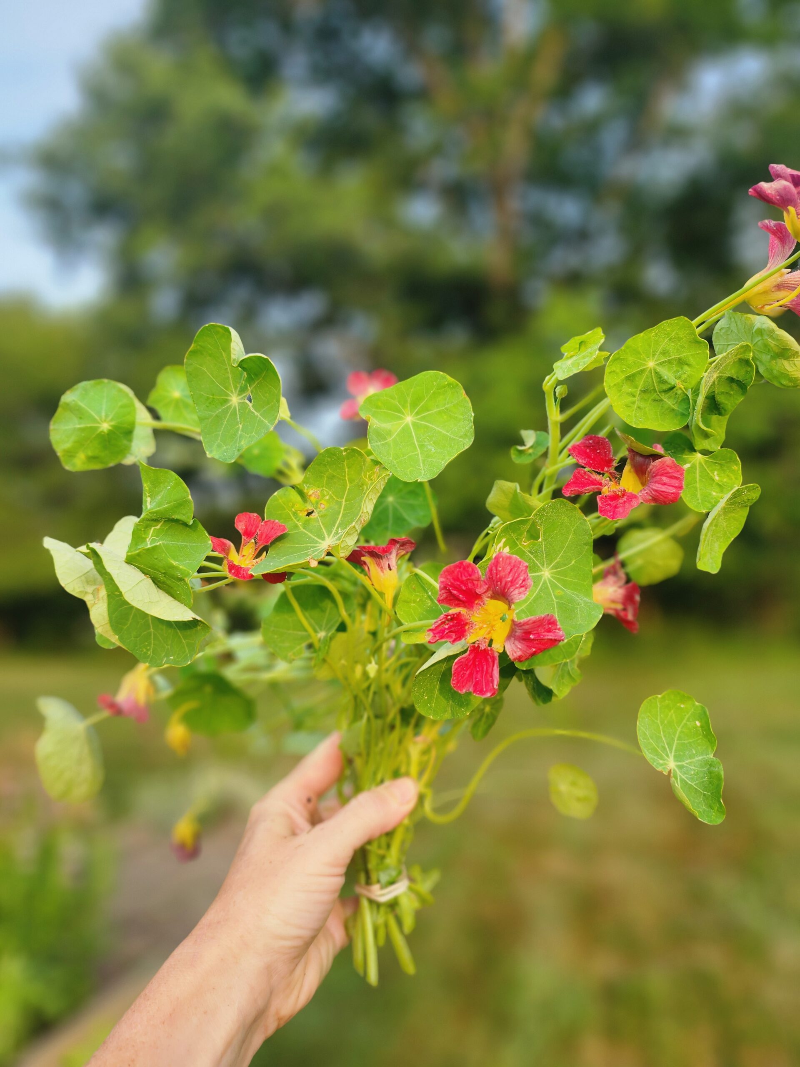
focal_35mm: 23
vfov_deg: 73.9
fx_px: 709
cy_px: 534
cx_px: 400
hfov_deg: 58.9
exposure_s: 1/186
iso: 12
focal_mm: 6.4
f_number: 1.8
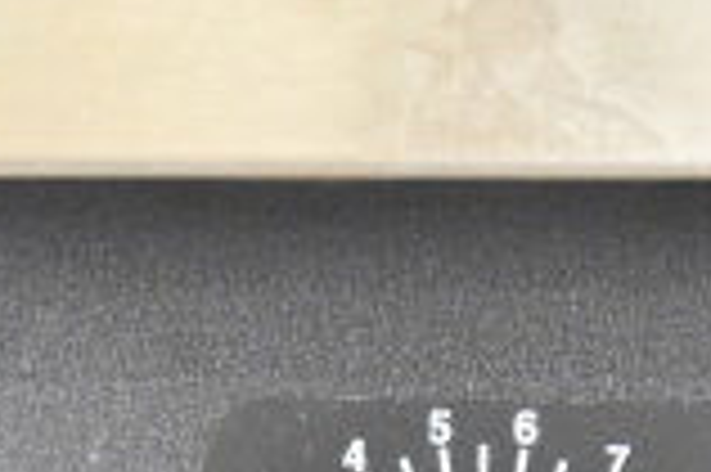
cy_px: 645
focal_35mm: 232
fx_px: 4577
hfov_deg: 8.5
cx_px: 1310
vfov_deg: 5.9
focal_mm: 40
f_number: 4.8
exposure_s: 1/100
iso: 6400
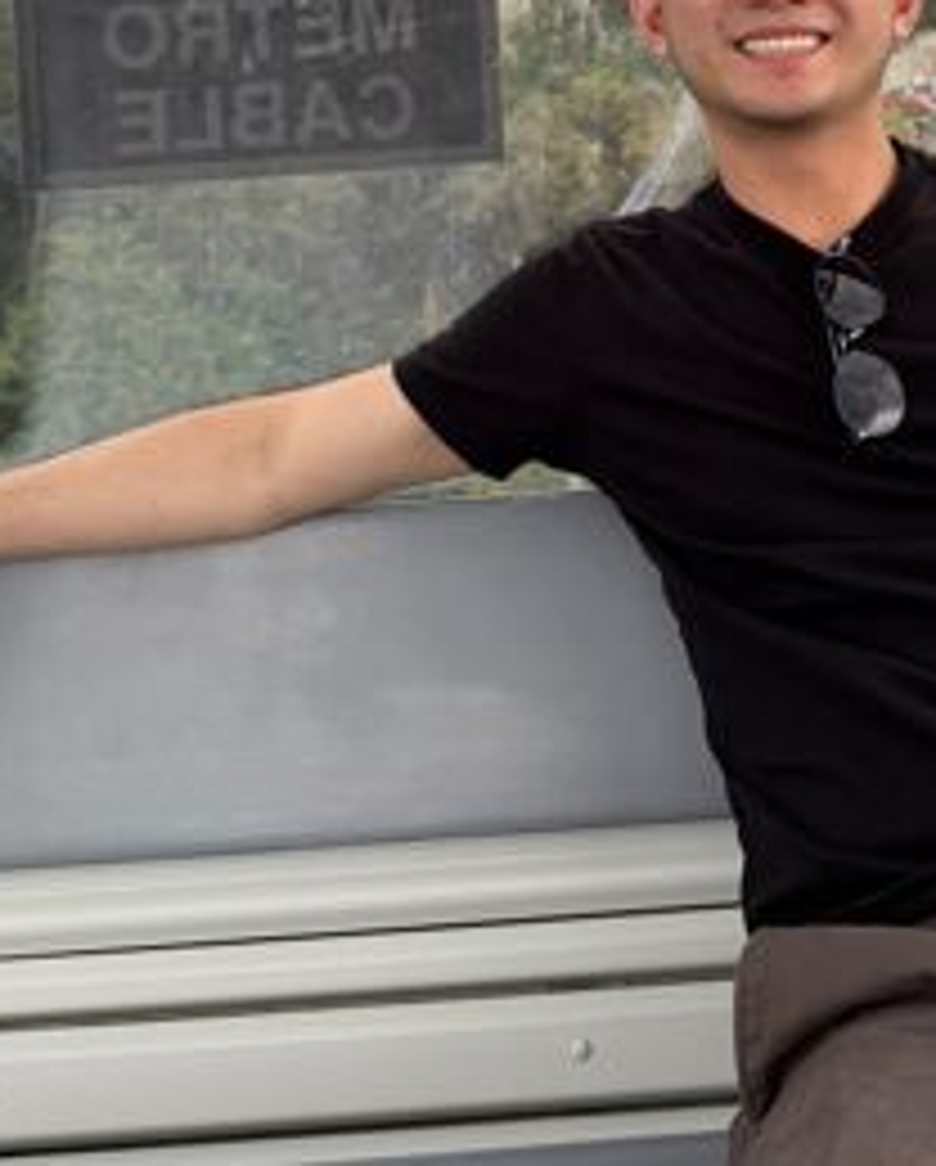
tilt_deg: +1.1
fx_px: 1831
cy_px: -52
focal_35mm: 53
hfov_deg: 28.2
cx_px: 716
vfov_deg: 32.0
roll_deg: +4.4
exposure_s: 1/391
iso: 100
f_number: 1.78
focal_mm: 6.76
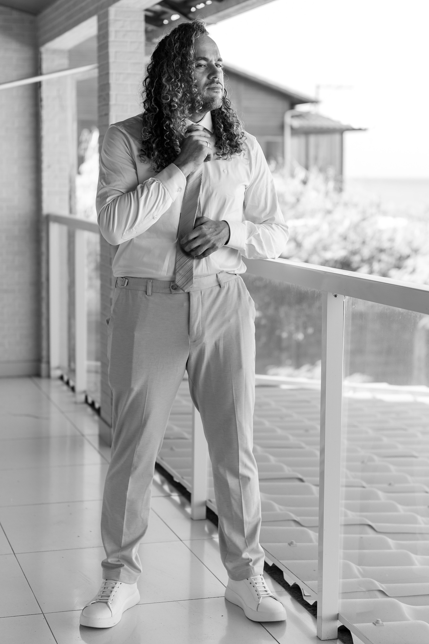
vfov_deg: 31.0
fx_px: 1164
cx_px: 215
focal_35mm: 65
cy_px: 301
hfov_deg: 20.9
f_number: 2.2
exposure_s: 1/400
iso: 100
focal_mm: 50
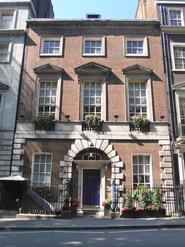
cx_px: 92
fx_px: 264
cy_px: 124
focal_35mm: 37
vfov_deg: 50.2
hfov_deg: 38.6
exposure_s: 1/250
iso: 80
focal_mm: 6.61
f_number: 3.9
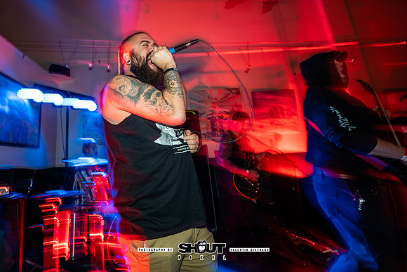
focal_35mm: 18
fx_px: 201
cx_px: 148
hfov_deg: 88.5
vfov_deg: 66.8
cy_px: 99
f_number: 2.8
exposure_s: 1/8
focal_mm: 14
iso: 160
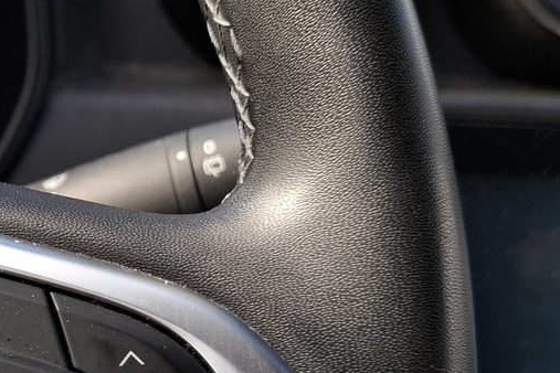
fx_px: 1058
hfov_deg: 28.4
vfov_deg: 19.9
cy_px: 284
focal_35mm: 68
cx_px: 49
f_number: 1.8
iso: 50
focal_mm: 5.54
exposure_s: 1/184
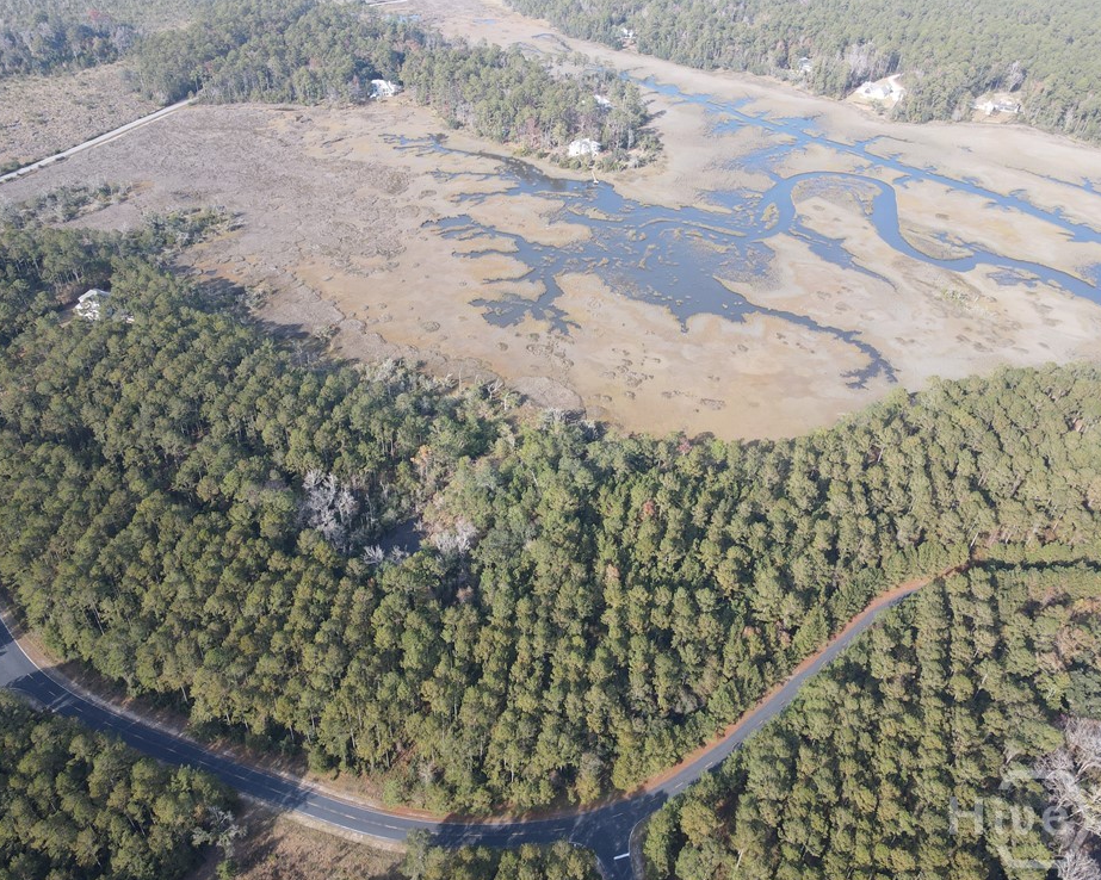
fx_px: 847
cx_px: 502
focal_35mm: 26
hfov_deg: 65.9
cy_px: 453
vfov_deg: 54.9
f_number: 2.8
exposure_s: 1/160
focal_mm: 4.5
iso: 100
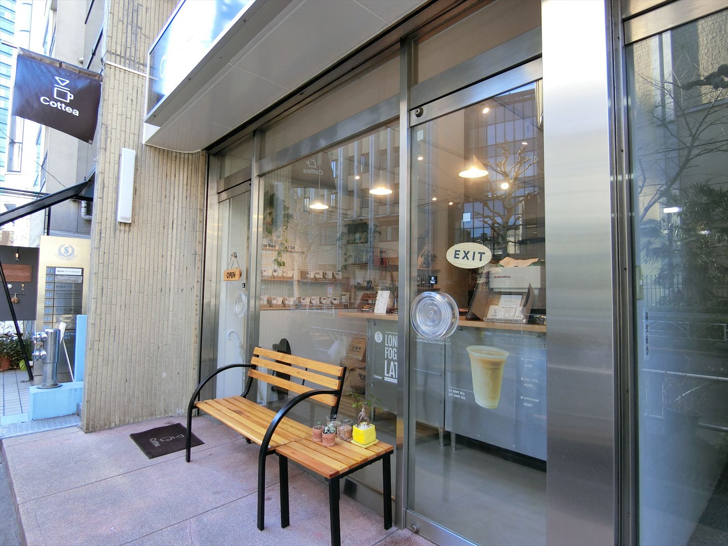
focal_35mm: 19
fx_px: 400
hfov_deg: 84.7
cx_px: 364
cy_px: 273
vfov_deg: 68.7
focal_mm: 4.06
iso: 160
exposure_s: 1/125
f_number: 2.7
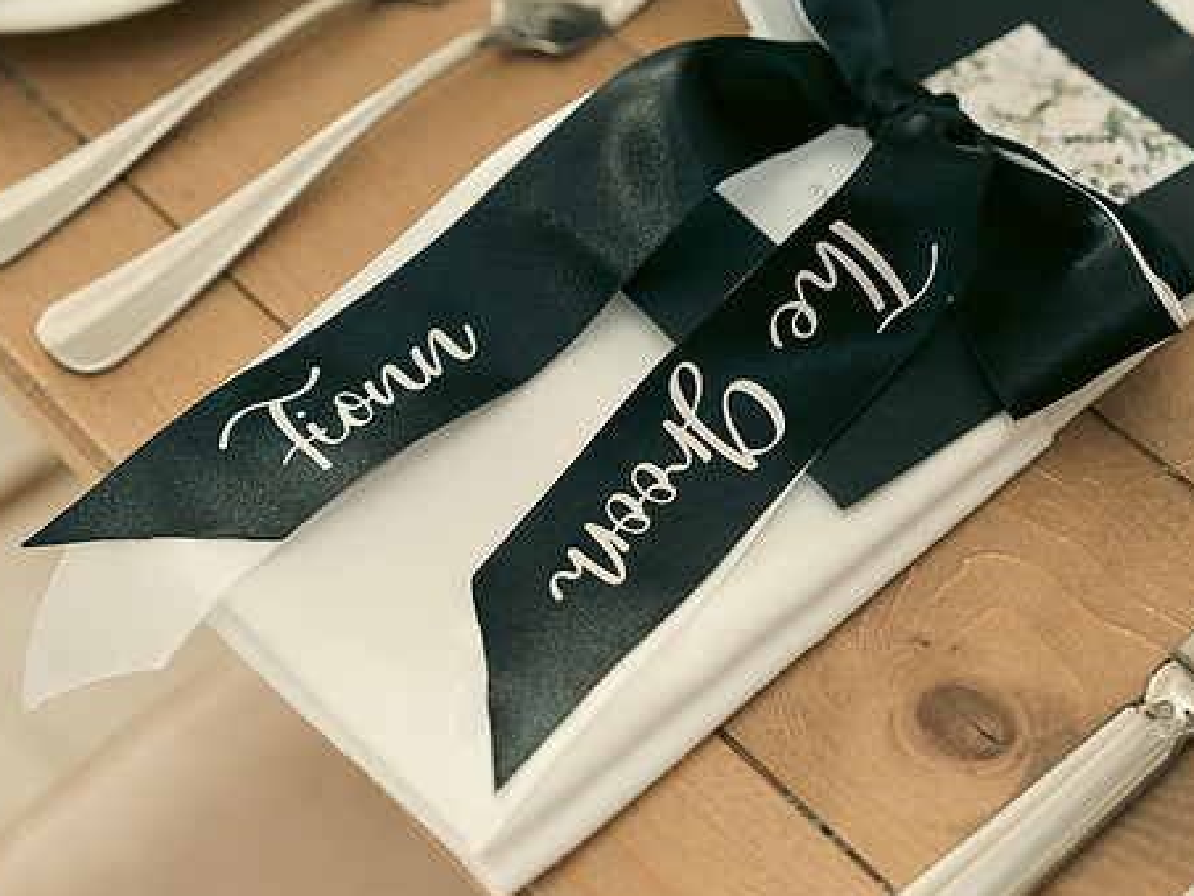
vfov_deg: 18.7
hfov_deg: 24.7
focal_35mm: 79
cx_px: 729
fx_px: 2725
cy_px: 464
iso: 2500
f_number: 3.5
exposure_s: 1/200
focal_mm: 64
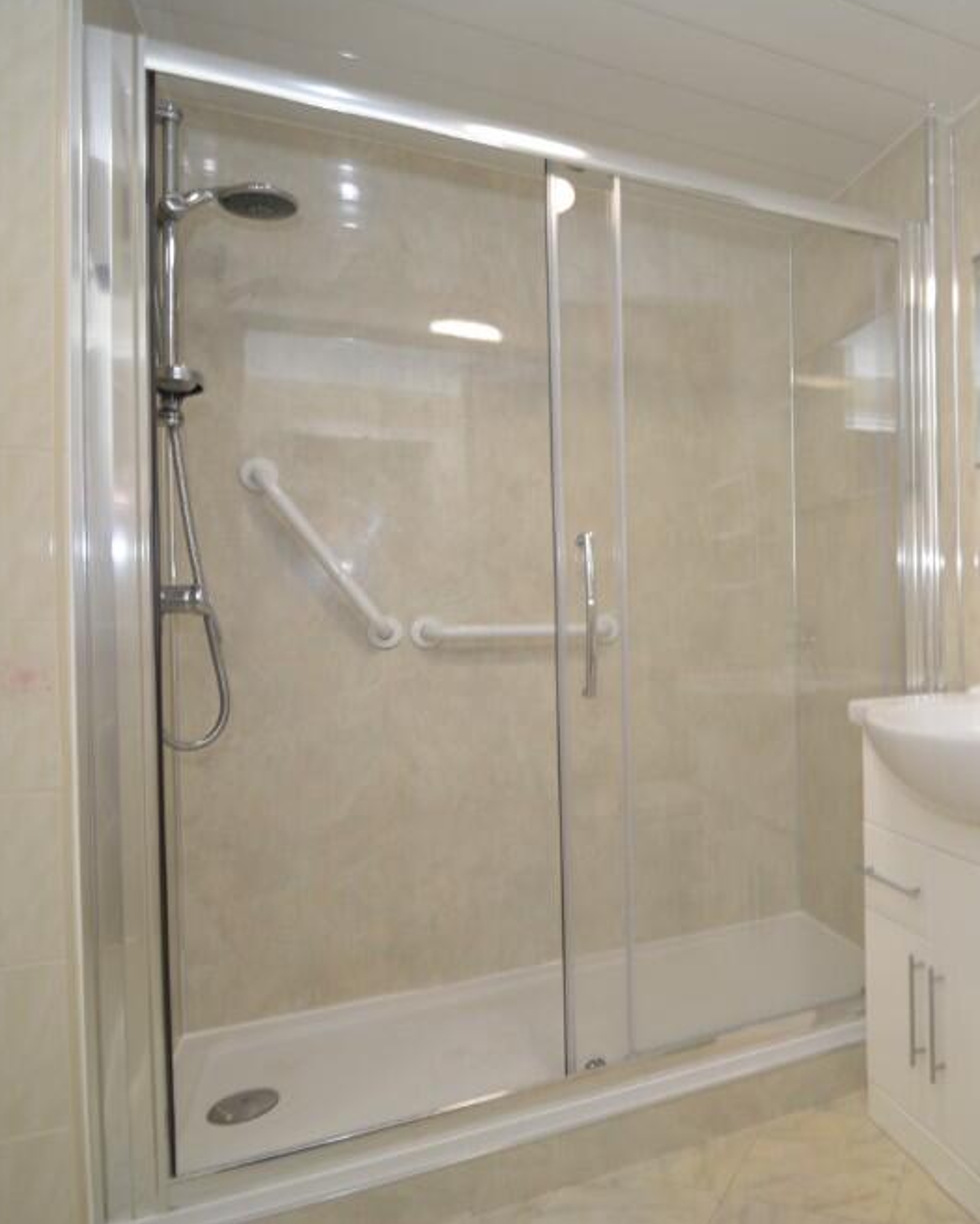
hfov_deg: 58.3
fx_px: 797
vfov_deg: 75.0
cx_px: 786
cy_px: 588
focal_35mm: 22
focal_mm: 10
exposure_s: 1/15
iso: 100
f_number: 4
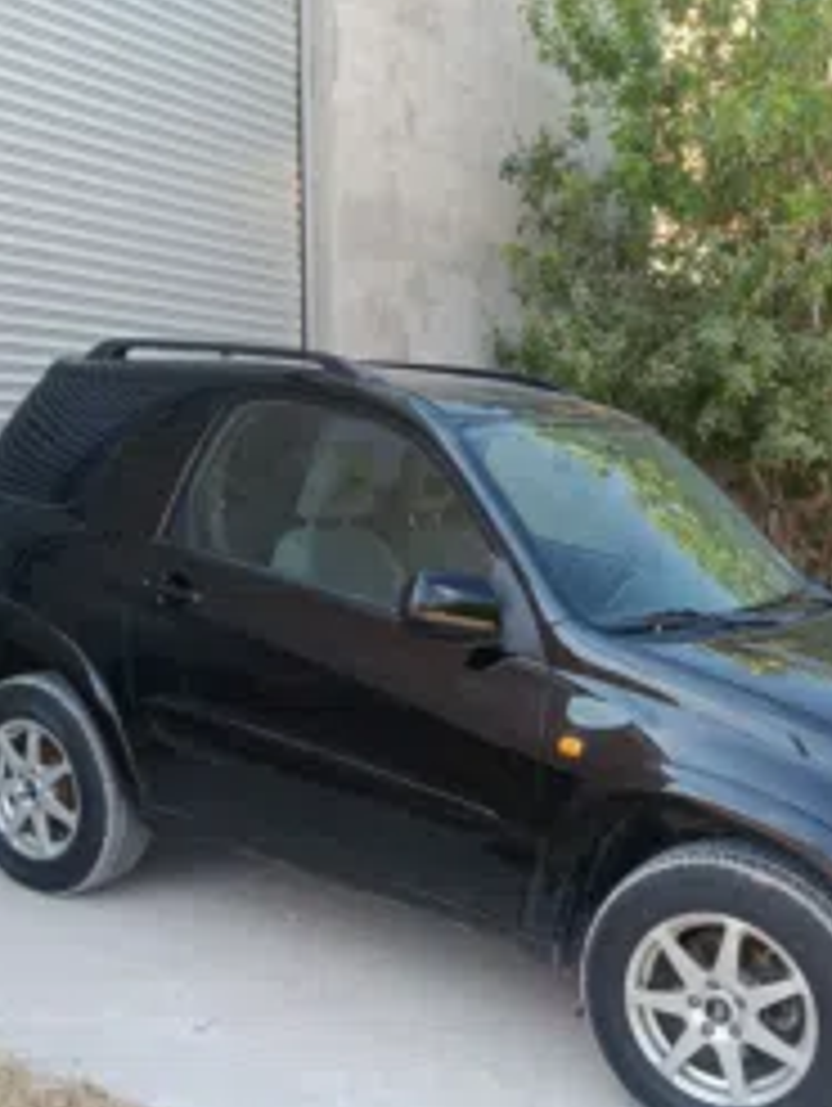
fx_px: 1248
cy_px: 747
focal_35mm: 39
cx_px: 526
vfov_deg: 47.0
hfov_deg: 36.6
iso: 70
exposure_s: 1/100
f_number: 1.7
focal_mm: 5.24
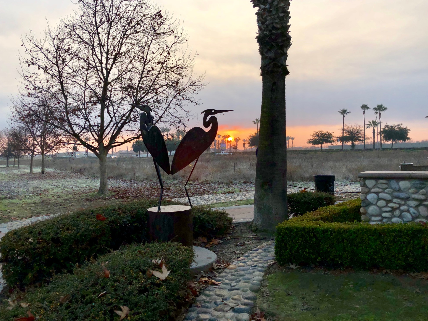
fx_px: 359
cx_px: 208
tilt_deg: +1.5
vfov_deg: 48.2
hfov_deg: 61.6
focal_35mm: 29
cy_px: 156
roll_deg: +2.4
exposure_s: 1/727
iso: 20
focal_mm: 4
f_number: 1.8
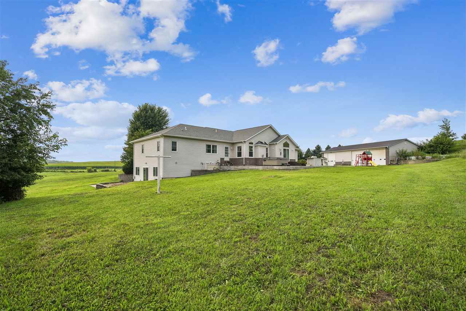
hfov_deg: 96.7
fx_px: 207
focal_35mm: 16
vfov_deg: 73.7
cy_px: 156
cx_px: 233
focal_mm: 16
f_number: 9
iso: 800
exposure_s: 1/2500
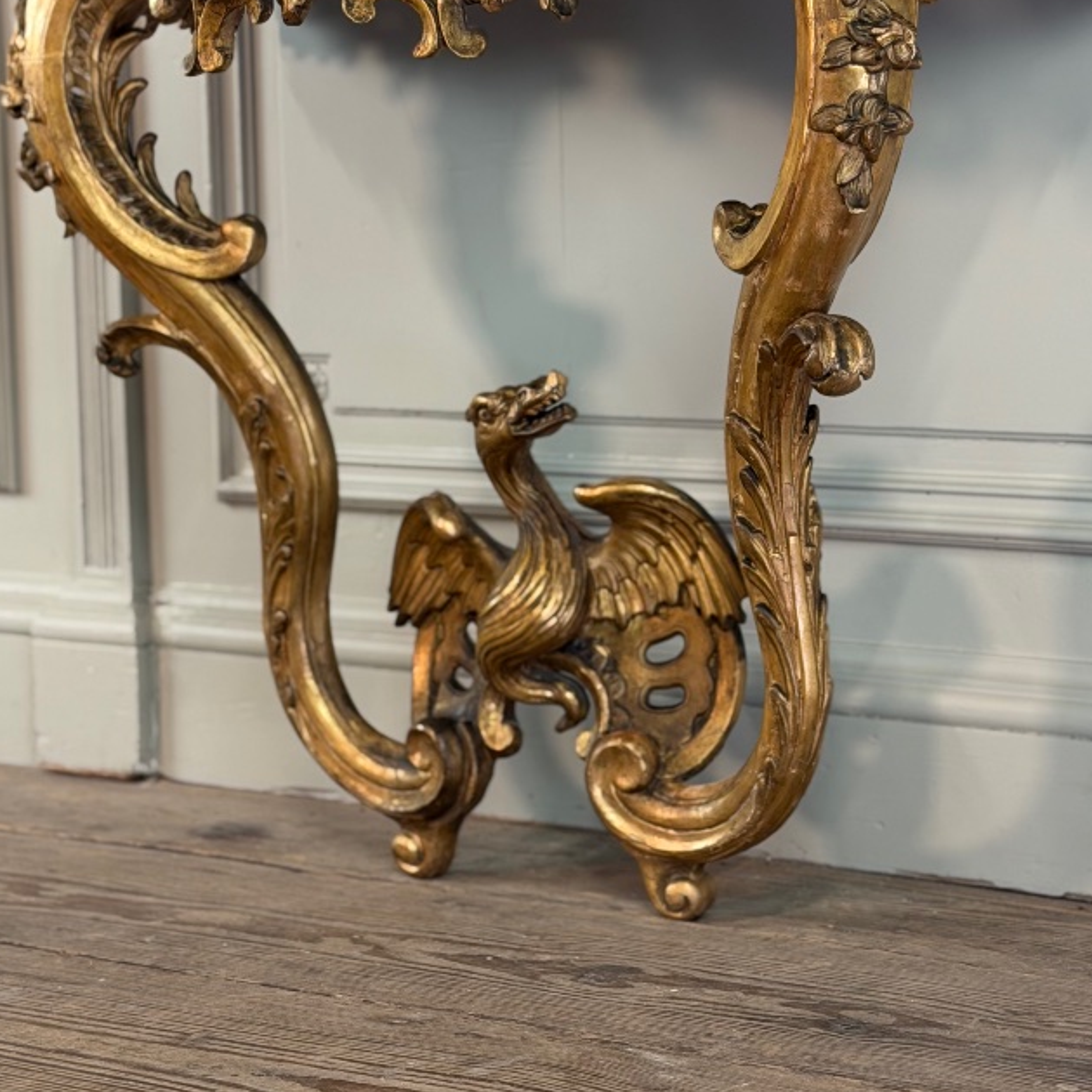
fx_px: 2891
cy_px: 391
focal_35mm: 81
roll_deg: +1.6
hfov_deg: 21.4
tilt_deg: -4.2
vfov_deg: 21.3
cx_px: 566
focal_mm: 6.76
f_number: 1.78
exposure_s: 1/50
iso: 125
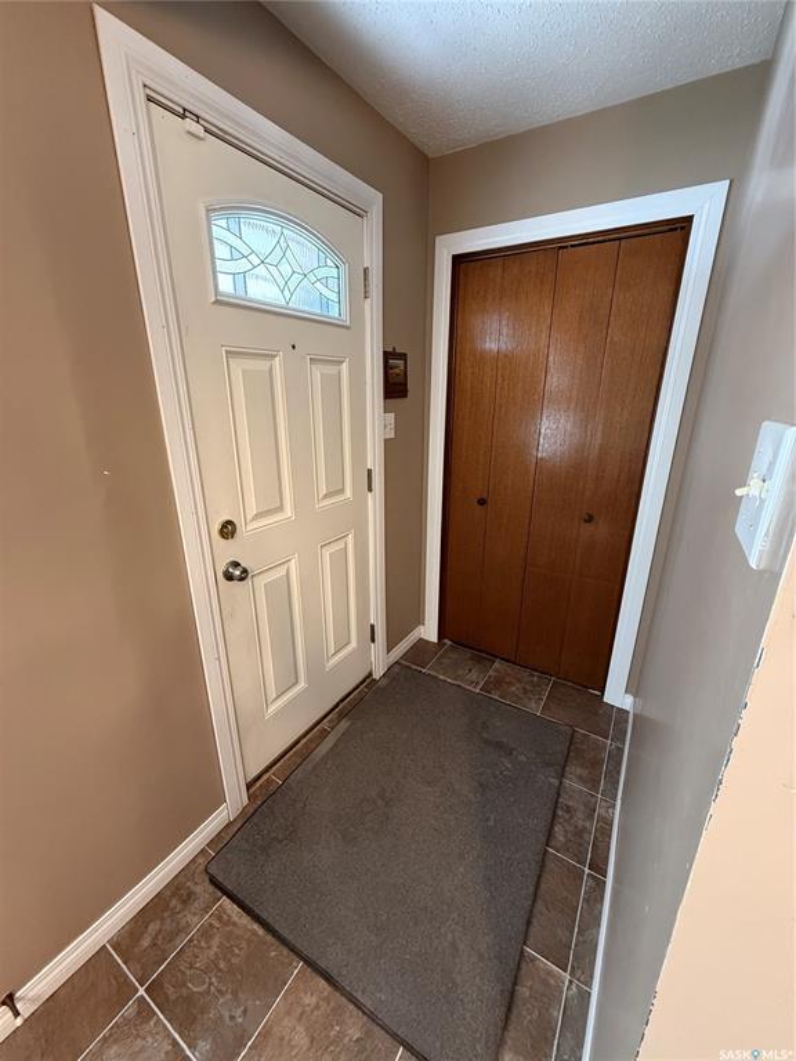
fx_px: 429
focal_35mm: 14
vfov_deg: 102.1
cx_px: 398
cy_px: 530
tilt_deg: -17.0
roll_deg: -0.4
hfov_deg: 85.7
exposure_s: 1/60
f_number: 2.2
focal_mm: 2.22
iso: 640
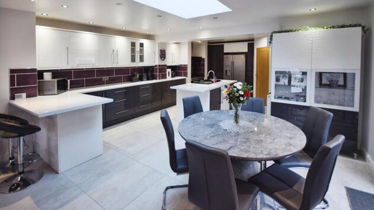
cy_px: 88
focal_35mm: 16
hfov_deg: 99.4
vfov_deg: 66.7
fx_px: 159
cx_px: 190
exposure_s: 1/60
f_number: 4
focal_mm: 10
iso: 400
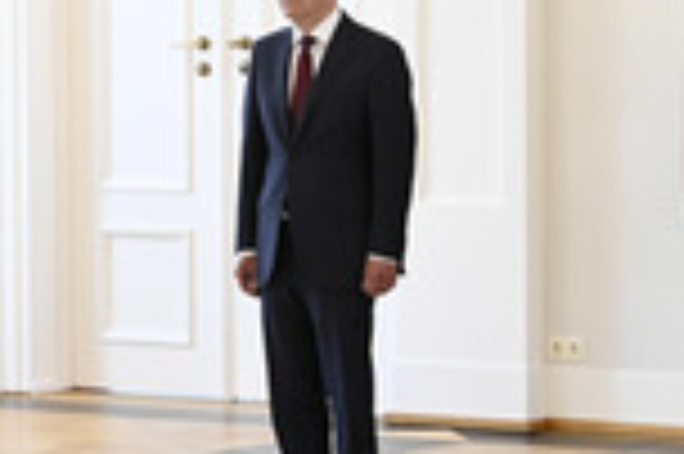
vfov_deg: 6.6
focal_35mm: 208
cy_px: 184
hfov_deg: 9.9
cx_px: 124
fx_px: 3948
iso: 6400
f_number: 5.6
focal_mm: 70
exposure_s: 1/320
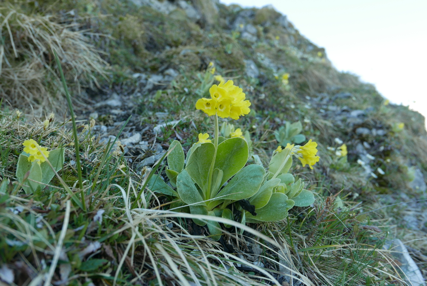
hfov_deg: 54.4
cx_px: 214
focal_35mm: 35
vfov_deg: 37.9
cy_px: 143
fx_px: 415
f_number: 4.5
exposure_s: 1/125
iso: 200
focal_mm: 15.9
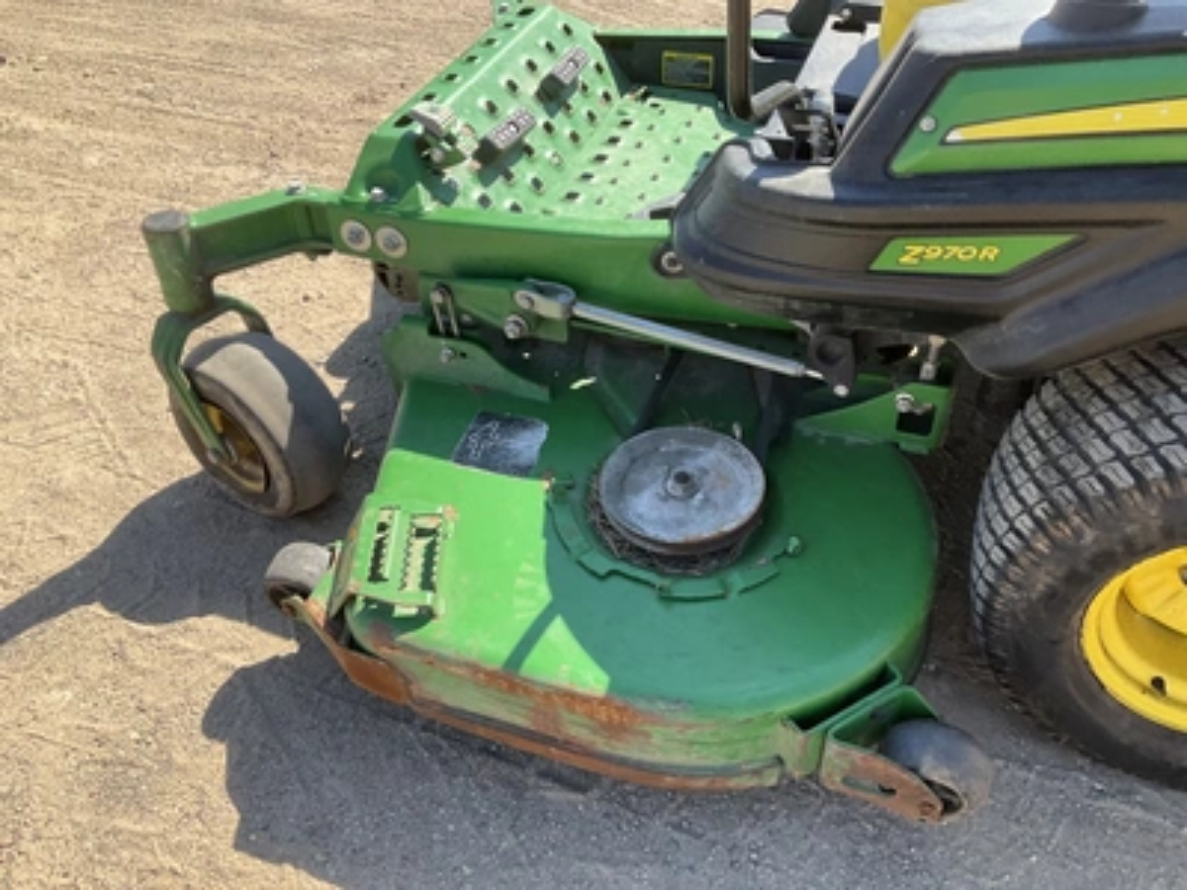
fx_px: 994
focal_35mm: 29
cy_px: 445
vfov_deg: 48.2
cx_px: 594
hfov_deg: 61.7
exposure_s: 1/495
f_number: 1.8
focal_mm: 3
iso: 25
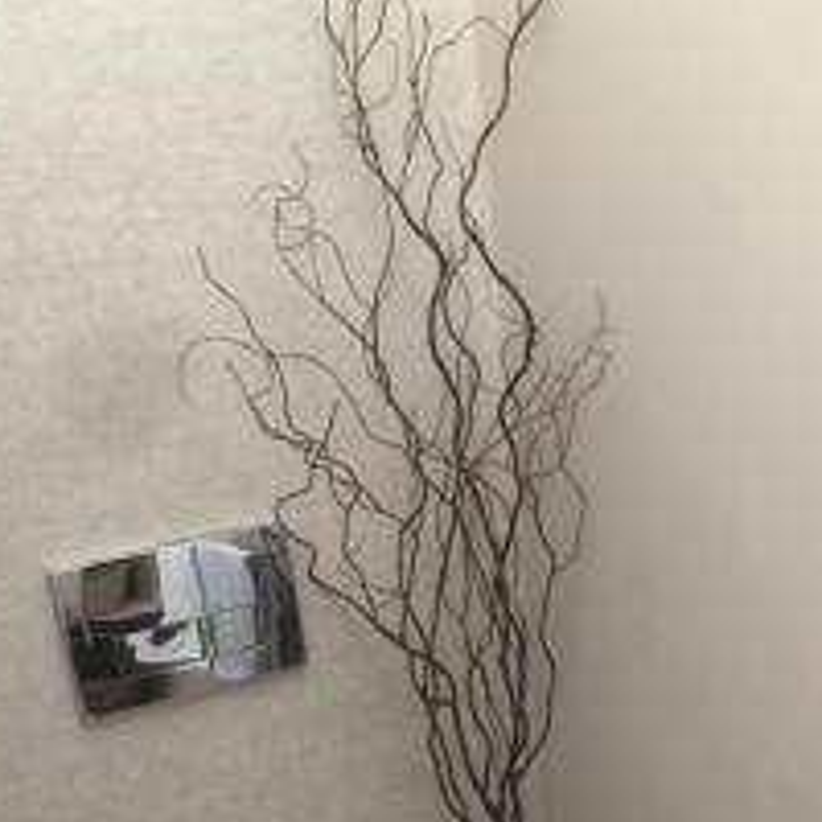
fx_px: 1504
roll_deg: +6.9
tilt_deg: -27.2
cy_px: 816
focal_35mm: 56
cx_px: 485
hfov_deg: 30.5
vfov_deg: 28.7
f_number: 2.2
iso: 32
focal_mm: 4.15
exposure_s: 1/50
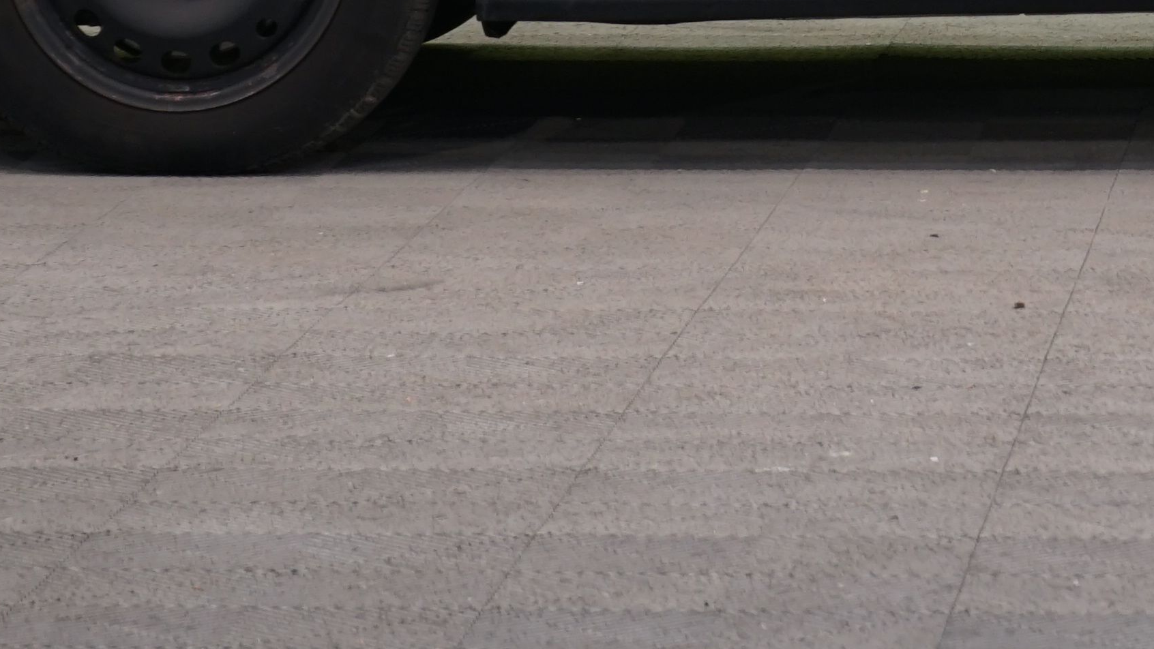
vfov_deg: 4.6
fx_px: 7956
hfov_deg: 8.2
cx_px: 1374
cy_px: -578
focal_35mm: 260
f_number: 5.6
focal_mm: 70
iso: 400
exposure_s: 1/25
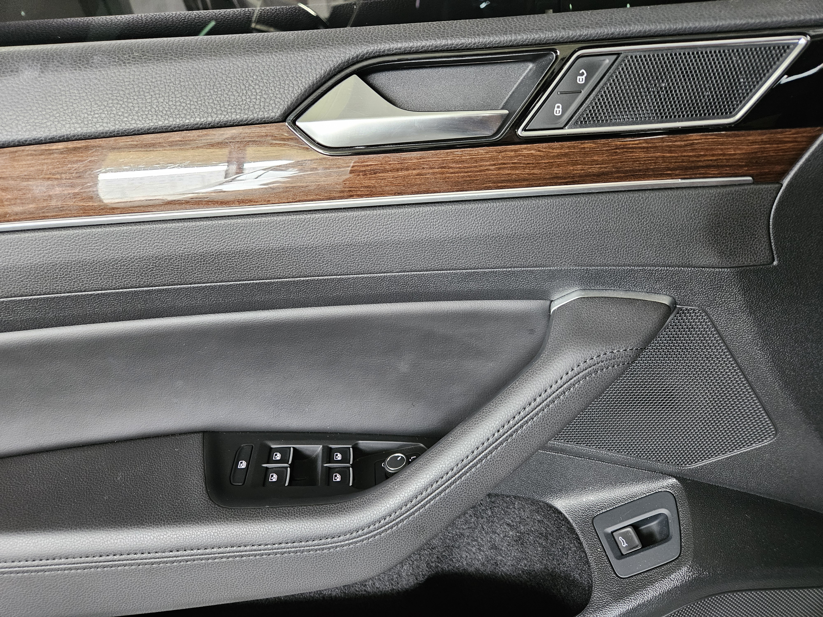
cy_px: 308
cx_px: 412
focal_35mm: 23
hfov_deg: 73.9
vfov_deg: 58.9
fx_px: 547
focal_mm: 5.4
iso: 640
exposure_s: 1/40
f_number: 1.8
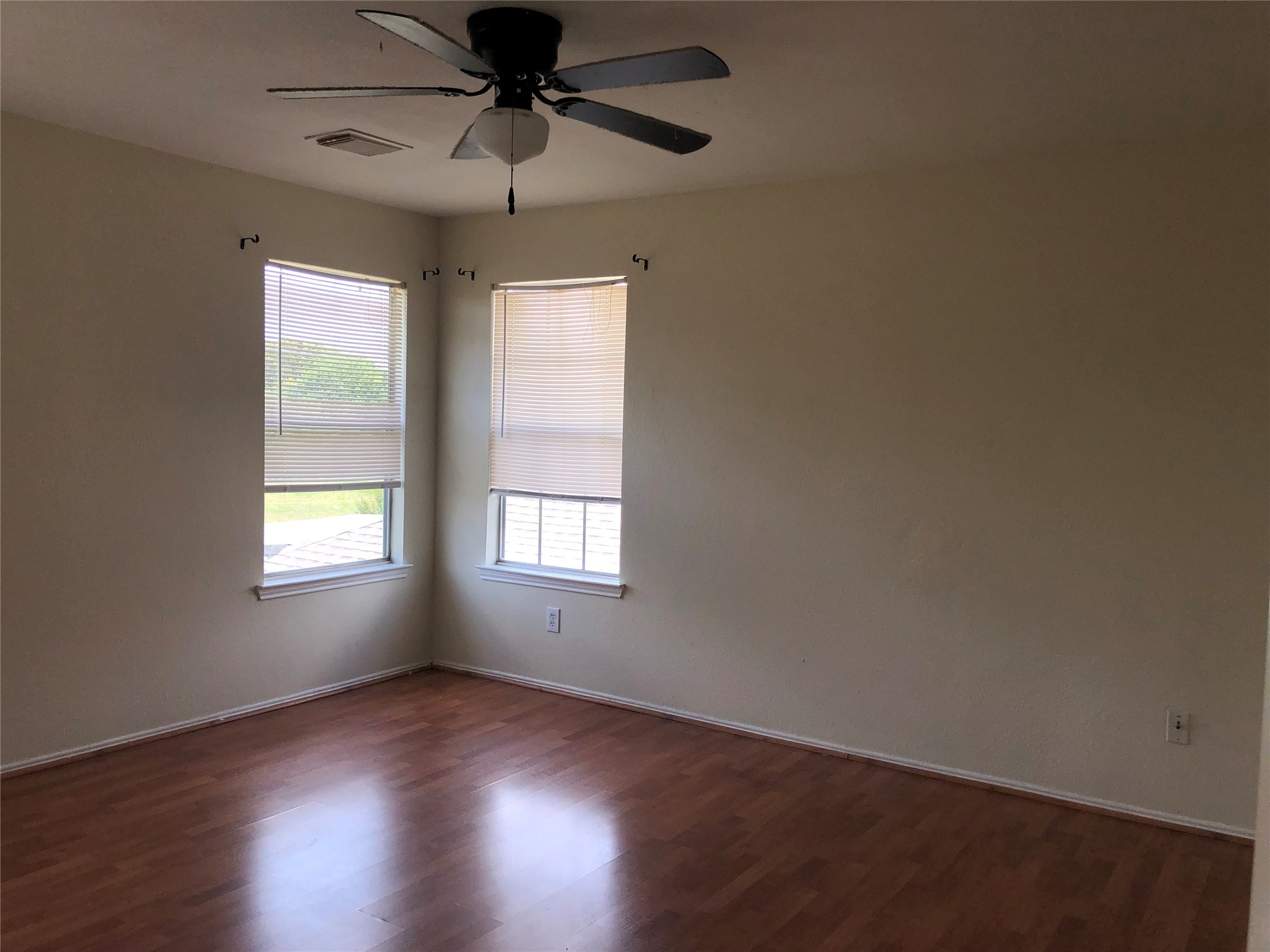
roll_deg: -1.1
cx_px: 635
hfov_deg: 63.4
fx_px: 1027
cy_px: 476
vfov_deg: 49.7
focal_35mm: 28
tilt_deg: -3.1
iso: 20
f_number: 1.8
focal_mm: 3.99
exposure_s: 1/264
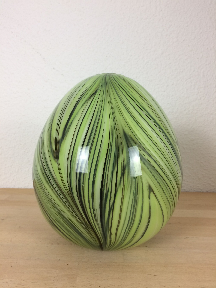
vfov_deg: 61.7
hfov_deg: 48.2
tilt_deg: -4.7
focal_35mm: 29
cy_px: 144
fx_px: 241
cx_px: 108
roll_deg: +0.5
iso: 40
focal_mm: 4.15
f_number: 2.2
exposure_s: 1/33
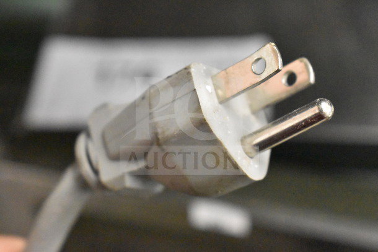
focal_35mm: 82
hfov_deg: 24.6
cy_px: 126
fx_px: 866
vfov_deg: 16.6
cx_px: 189
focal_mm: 55
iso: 18000
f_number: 5.6
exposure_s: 1/100
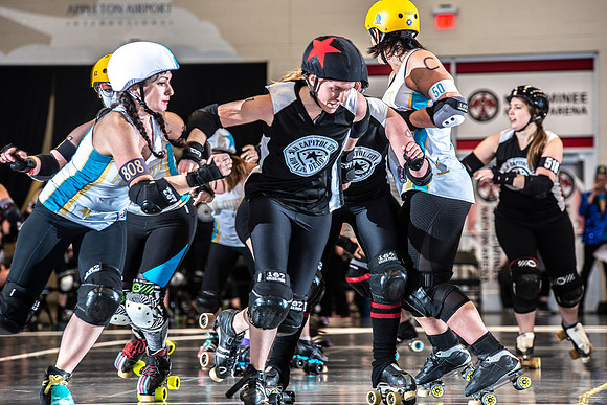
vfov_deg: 7.4
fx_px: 3120
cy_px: 202
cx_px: 304
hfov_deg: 11.1
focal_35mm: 185
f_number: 5.6
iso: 500
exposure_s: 1/160
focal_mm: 185
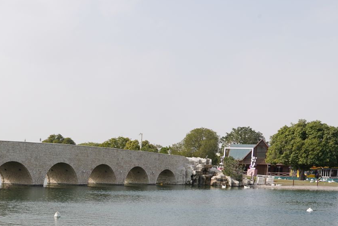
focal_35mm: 57
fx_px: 535
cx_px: 44
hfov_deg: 33.5
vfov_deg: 22.7
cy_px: 234
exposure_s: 1/100
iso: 100
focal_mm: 24
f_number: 16
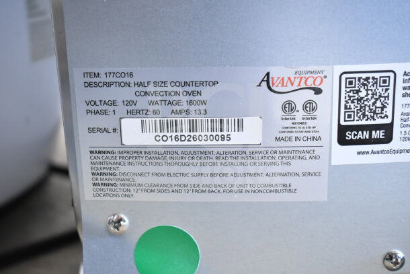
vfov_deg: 26.5
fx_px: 581
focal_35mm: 51
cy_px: 137
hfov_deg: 38.9
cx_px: 205
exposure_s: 1/50
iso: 3600
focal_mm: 34
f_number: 4.5
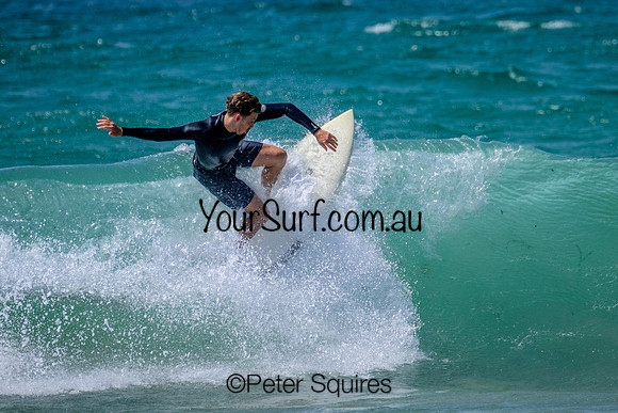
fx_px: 15341
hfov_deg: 2.3
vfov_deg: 1.5
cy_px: 231
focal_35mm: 893
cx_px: 345
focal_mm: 800
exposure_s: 1/2000
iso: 900
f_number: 11
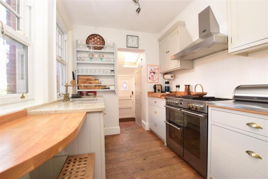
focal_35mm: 15
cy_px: 90
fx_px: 112
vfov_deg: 77.3
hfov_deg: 100.4
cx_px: 134
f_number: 7.1
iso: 400
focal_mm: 10
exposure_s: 1/30
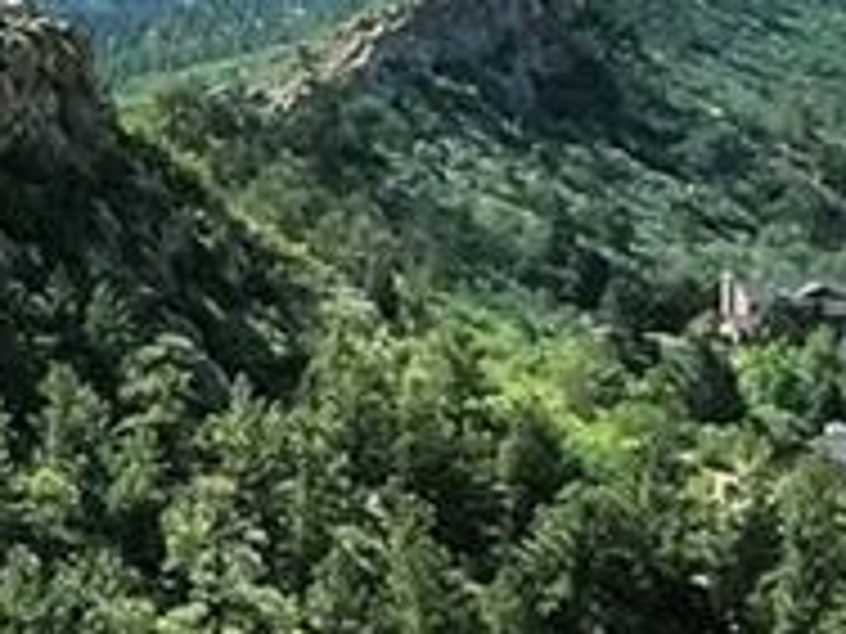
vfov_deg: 8.1
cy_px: 306
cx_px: -918
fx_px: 4497
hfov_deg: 9.9
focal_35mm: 184
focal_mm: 4.39
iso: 100
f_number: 2.8
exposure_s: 1/100
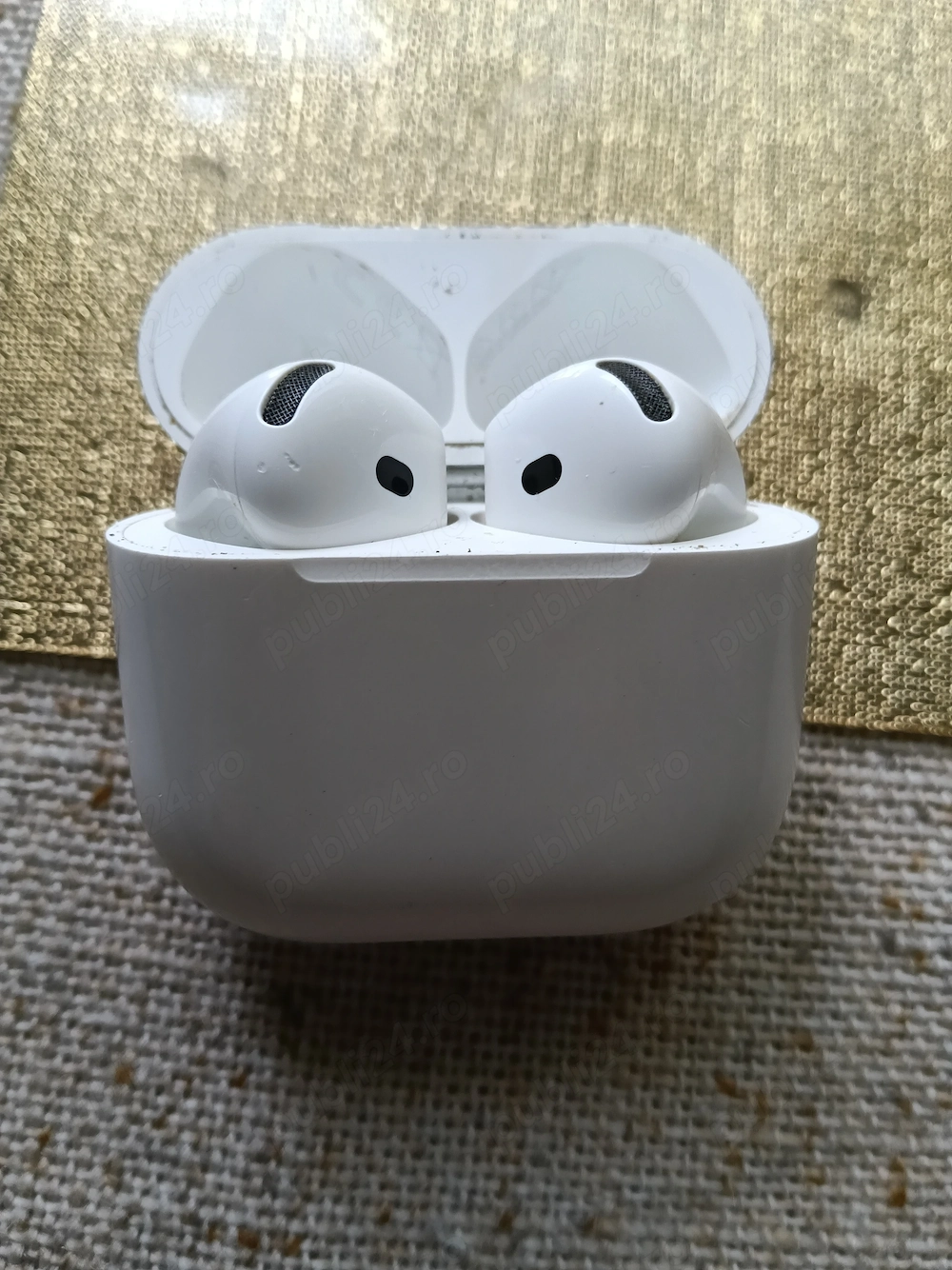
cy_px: 635
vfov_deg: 65.3
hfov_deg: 51.3
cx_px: 476
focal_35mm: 27
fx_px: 990
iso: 250
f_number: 1.8
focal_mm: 3.98
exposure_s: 1/33.3
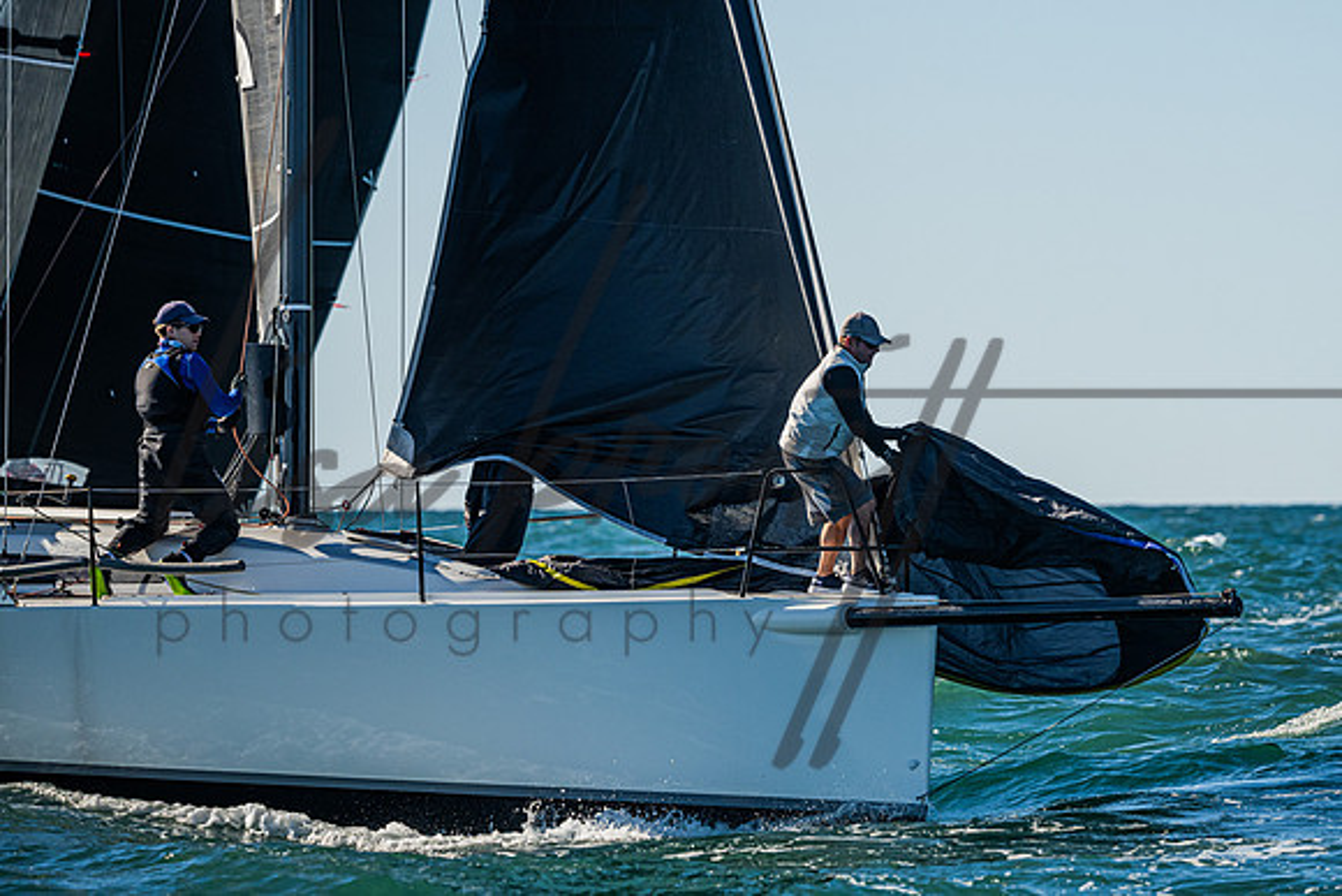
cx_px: 913
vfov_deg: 4.2
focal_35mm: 328
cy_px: 286
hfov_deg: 6.3
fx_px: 12236
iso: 400
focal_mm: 240
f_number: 5.6
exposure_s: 1/2500
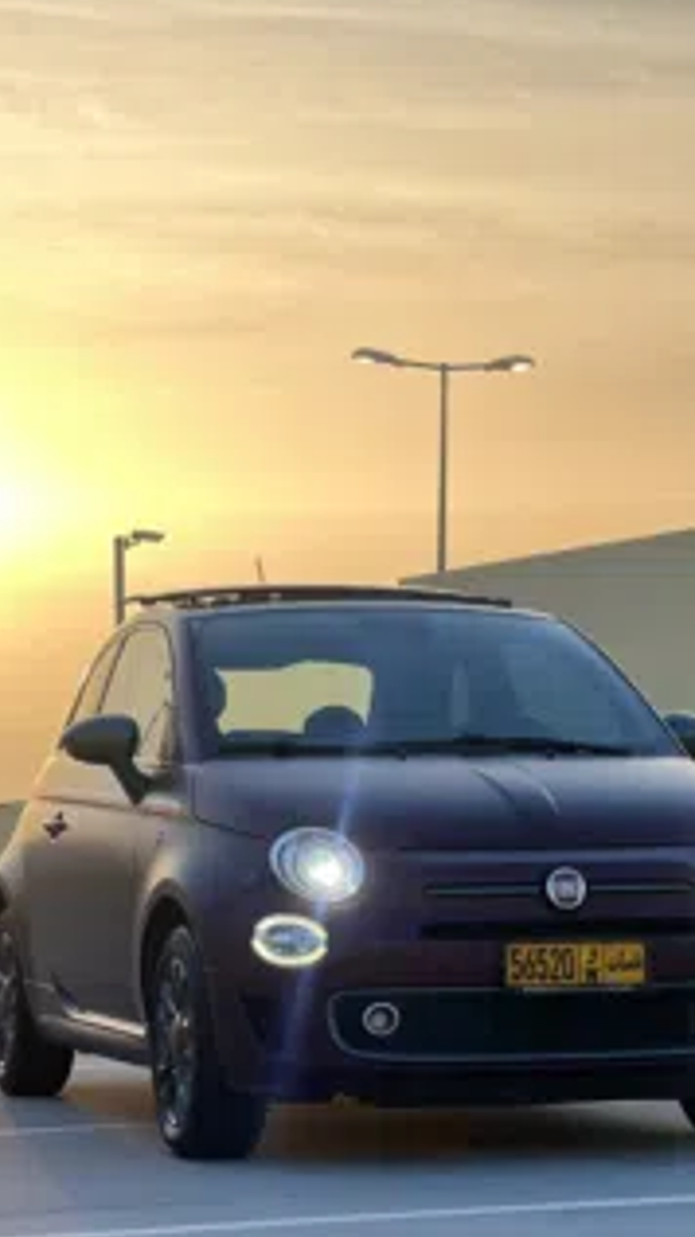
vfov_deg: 20.2
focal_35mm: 106
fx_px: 3477
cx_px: 398
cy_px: 613
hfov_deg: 11.4
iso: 64
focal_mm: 9
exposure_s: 1/121
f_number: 2.8
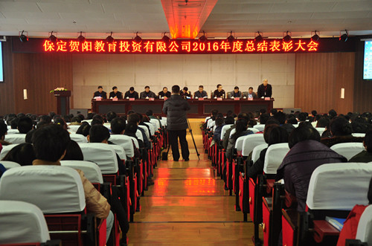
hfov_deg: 33.5
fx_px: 619
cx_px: 186
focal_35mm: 60
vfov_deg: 22.5
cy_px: 123
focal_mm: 40
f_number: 4.5
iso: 800
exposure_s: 1/20
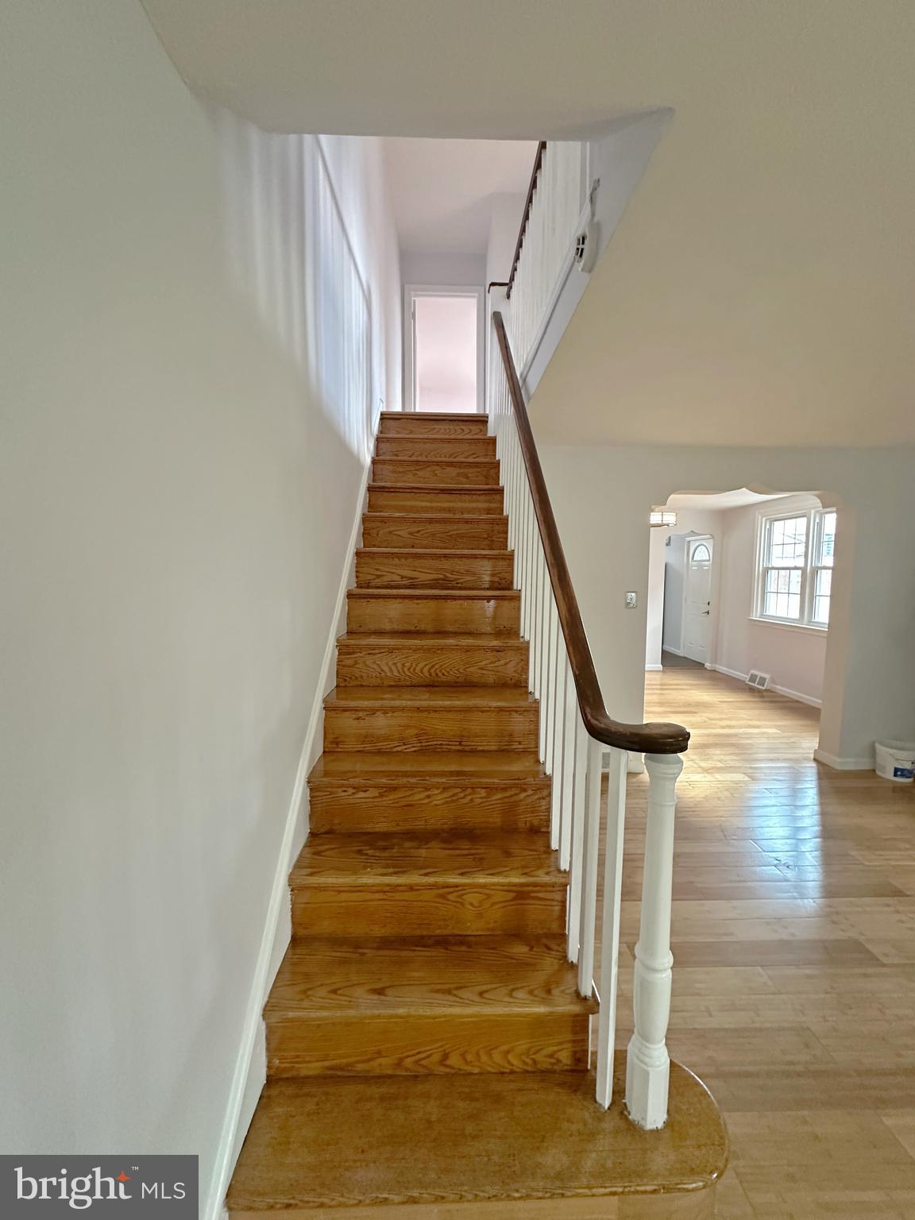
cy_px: 610
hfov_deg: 85.7
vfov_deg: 102.1
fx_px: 493
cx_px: 458
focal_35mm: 14
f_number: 2.2
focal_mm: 2.22
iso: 400
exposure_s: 1/60
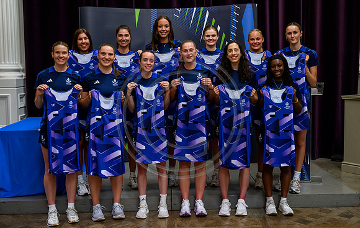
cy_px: 101
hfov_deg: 44.1
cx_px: 190
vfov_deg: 28.8
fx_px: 444
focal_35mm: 45
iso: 4000
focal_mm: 42
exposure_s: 1/320
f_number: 3.5
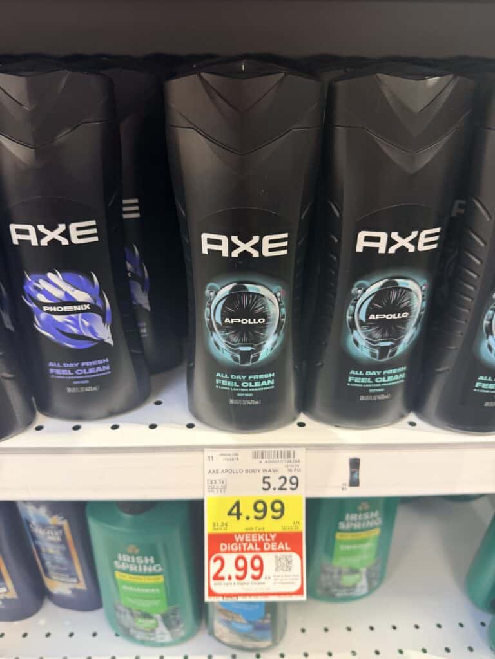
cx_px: 248
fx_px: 458
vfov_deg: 71.6
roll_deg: -0.6
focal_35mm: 24
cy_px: 330
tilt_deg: -32.4
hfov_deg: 56.8
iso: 125
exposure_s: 1/64
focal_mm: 6.76
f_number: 1.78
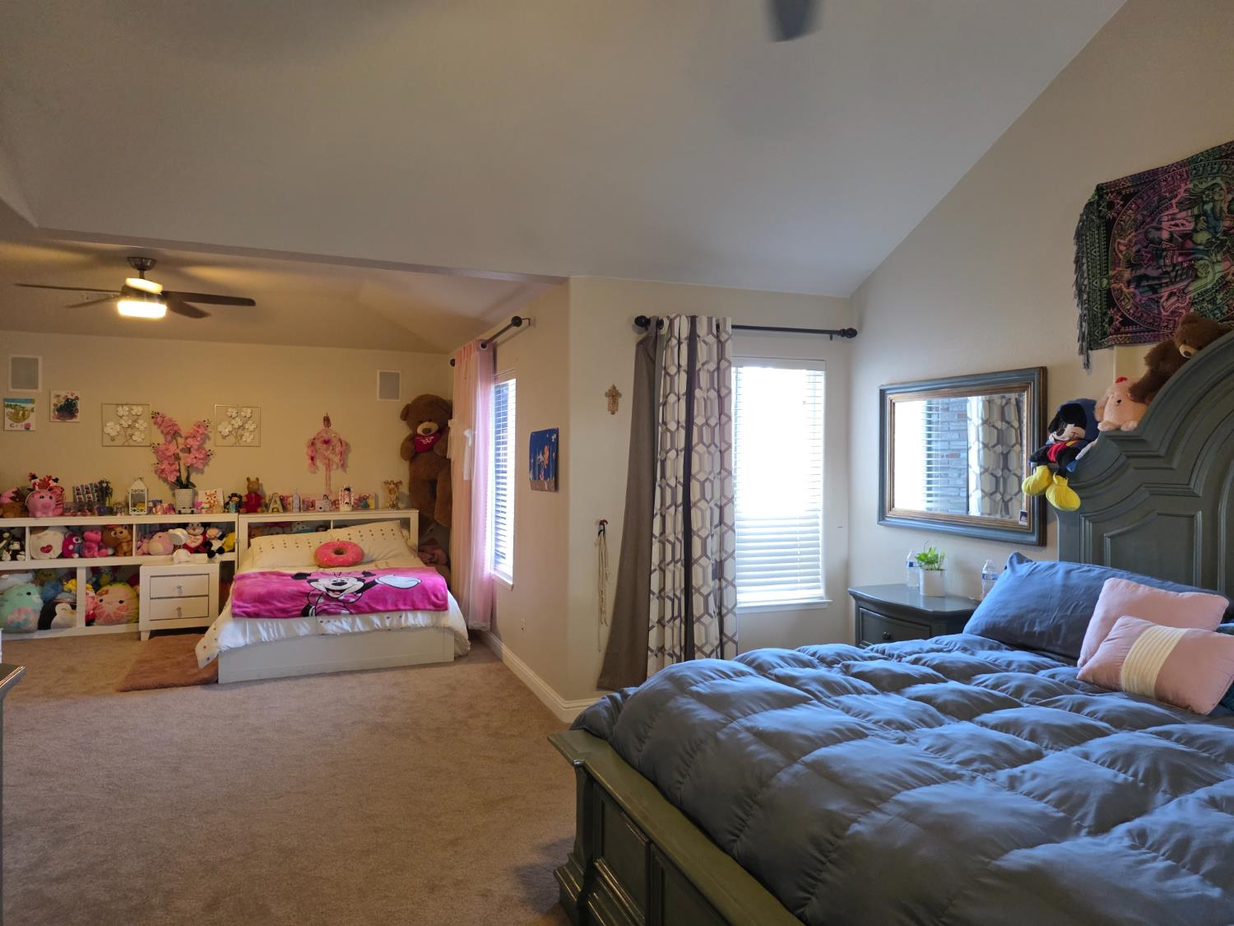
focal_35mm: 23
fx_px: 820
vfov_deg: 58.9
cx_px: 617
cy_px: 463
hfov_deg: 73.9
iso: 500
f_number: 1.7
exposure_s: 1/120
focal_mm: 6.25
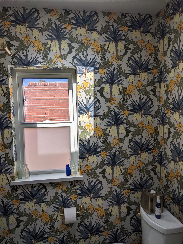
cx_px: 92
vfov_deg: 65.3
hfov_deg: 51.4
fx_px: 190
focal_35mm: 27
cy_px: 122
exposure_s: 1/1799
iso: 48
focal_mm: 4.38
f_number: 1.73
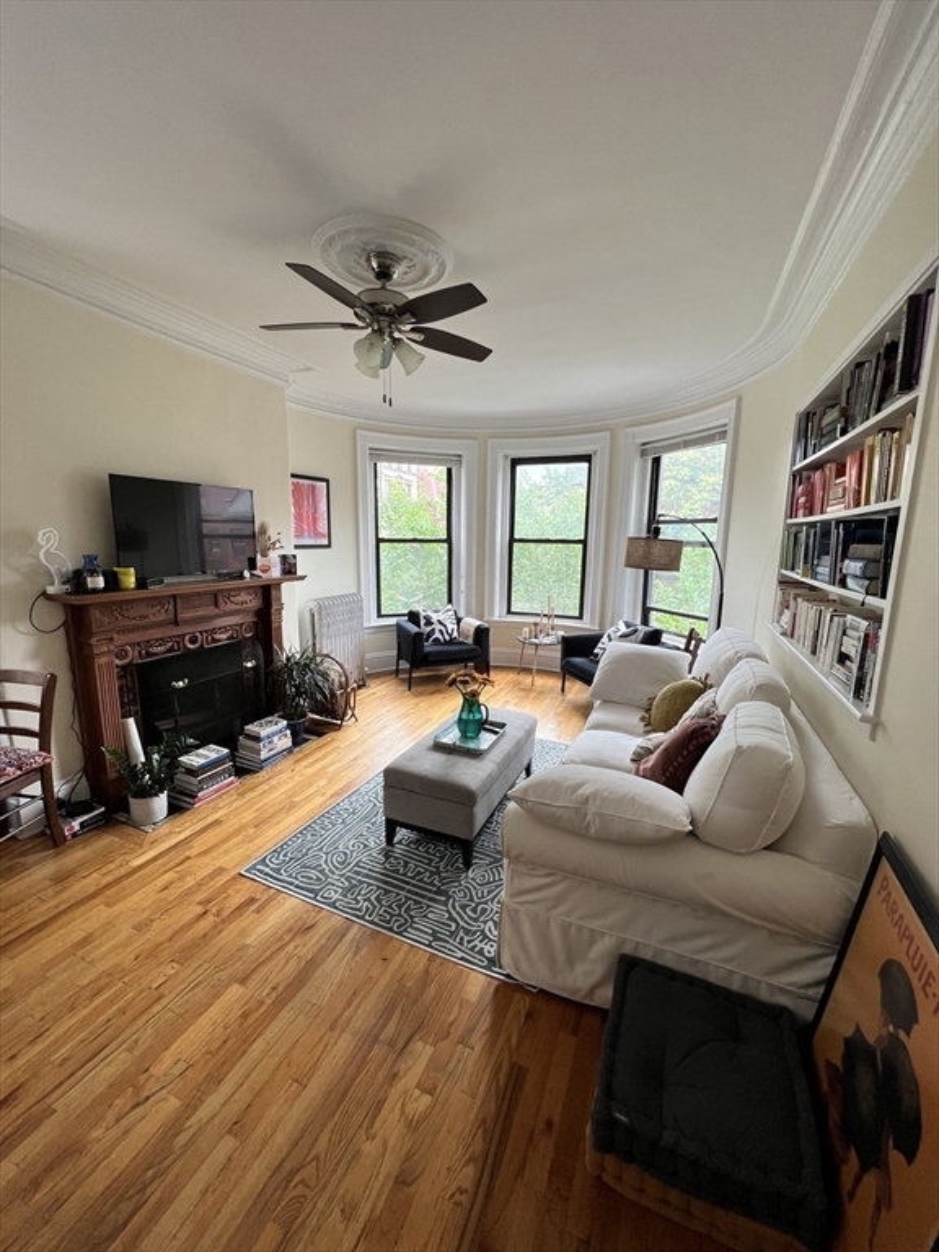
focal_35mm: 13
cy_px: 626
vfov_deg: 106.2
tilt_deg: -10.6
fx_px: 470
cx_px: 470
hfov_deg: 89.9
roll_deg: -1.0
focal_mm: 1.57
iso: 64
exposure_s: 1/99
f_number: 1.8
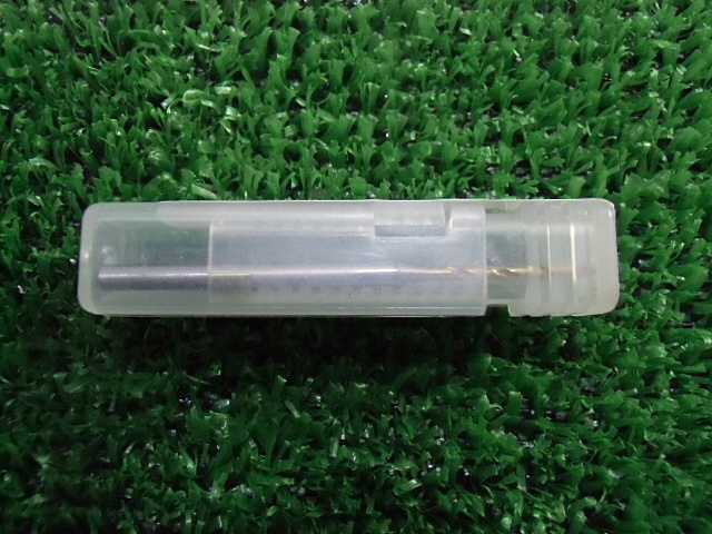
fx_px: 617
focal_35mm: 30
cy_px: 267
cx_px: 356
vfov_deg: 46.8
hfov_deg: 60.0
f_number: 3.5
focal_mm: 5.36
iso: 800
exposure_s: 1/80
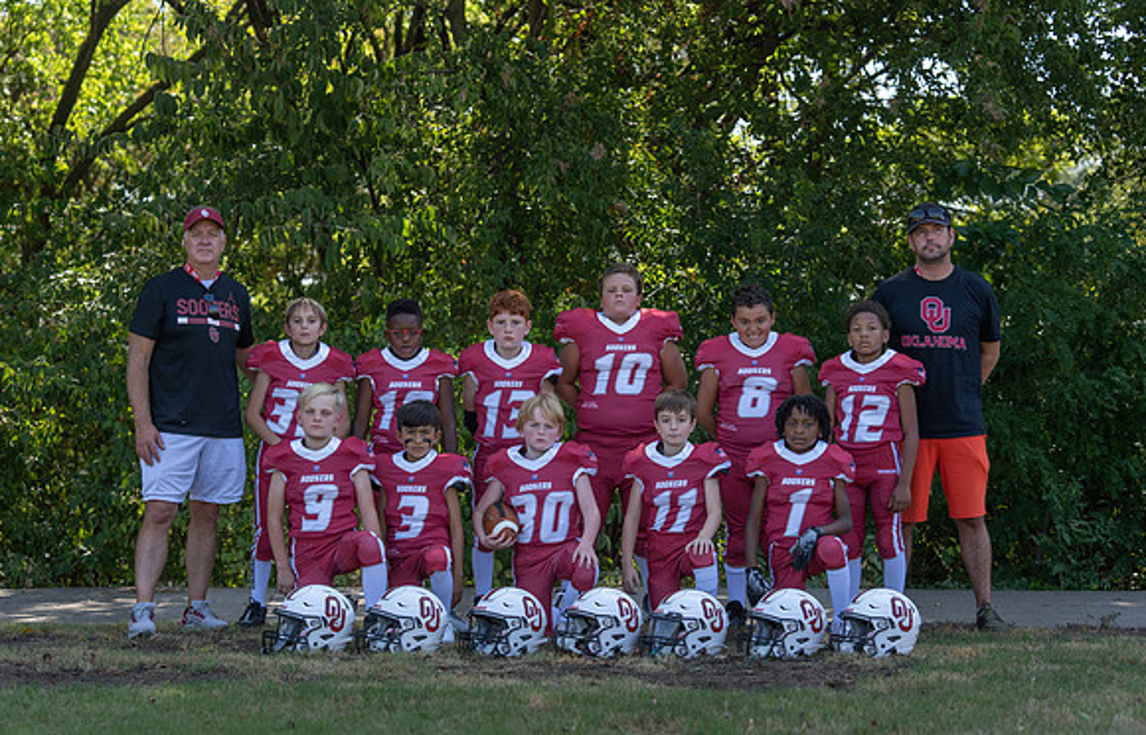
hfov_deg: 27.7
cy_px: 398
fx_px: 2321
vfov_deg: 18.0
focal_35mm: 74
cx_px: 549
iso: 125
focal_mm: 70
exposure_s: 1/400
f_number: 4
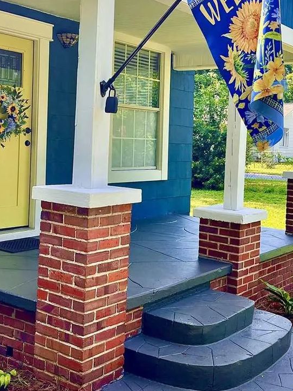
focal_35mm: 49
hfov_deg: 29.7
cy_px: 144
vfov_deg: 38.6
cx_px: 144
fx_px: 553
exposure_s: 1/833
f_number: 1.6
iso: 50
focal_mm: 5.1
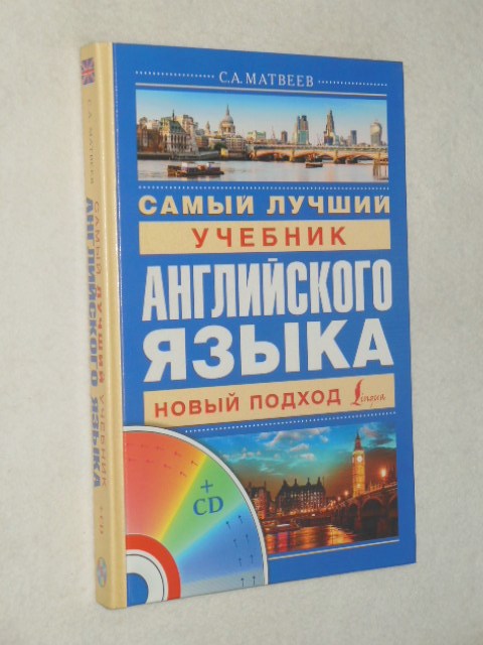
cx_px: 242
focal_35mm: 87
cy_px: 322
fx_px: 1619
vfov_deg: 22.5
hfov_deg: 17.0
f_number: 4.6
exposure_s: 1/60
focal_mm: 15.5
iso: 200
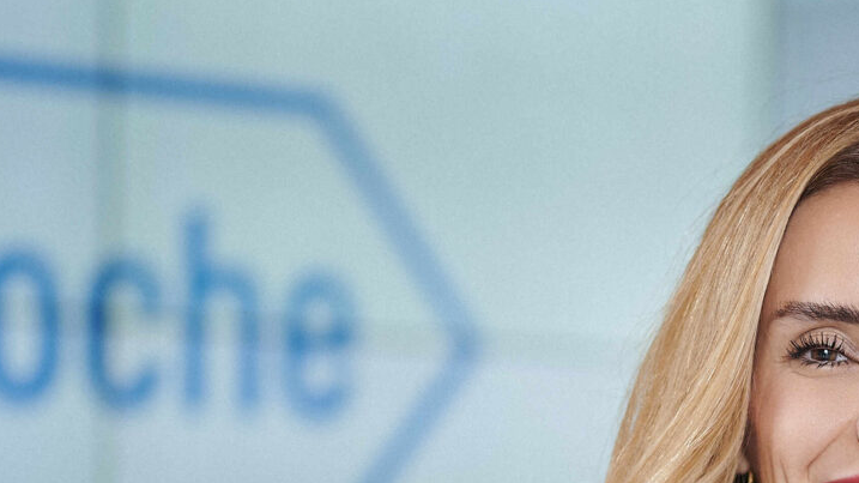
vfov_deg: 6.4
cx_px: 722
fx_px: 4259
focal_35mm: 187
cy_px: 584
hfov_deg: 11.5
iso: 100
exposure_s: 1/160
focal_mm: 50
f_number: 1.8
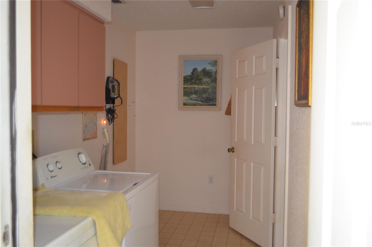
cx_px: 186
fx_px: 340
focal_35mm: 33
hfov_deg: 57.3
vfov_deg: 39.8
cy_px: 124
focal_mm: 22
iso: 720
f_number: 3.8
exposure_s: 1/60
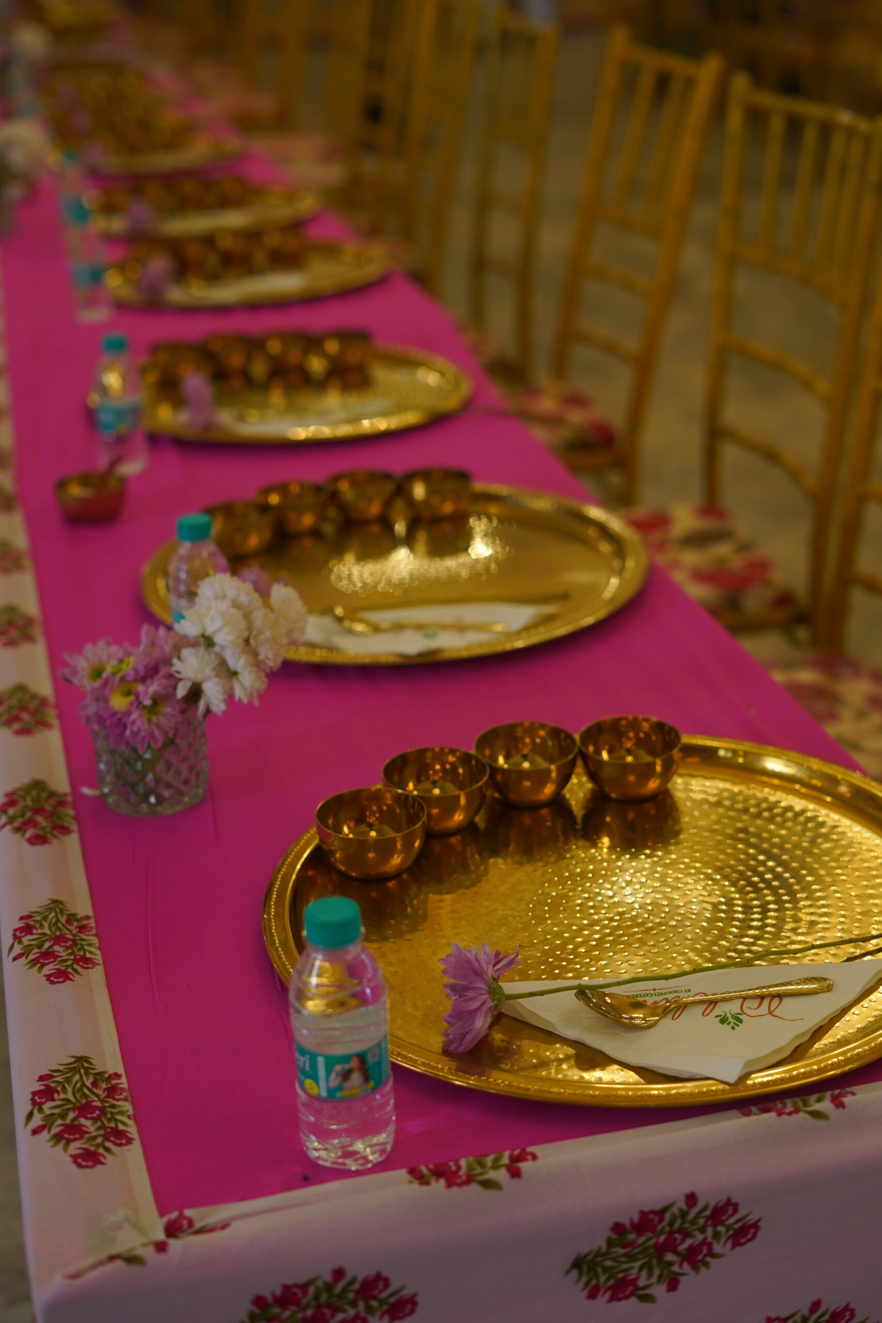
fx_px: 1837
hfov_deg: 27.0
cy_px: 662
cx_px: 441
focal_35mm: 50
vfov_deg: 39.6
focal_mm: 50
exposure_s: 1/100
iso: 800
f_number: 2.8
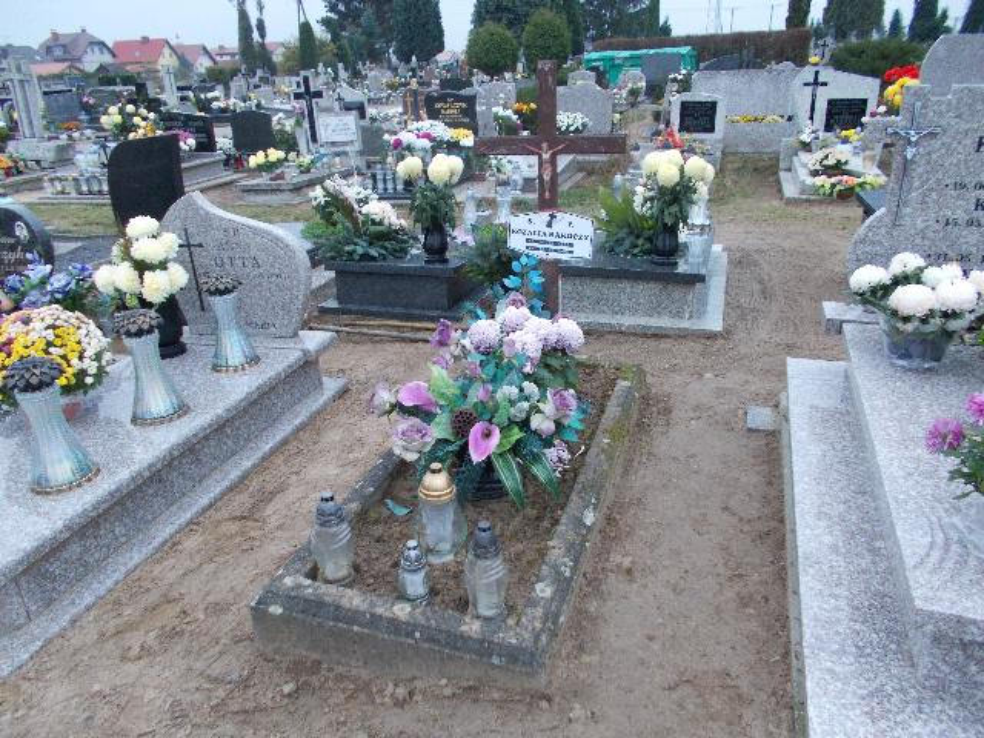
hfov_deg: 67.3
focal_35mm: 26
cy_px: 369
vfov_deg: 53.1
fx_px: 739
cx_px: 492
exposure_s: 1/25
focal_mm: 4.6
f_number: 3.2
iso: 200
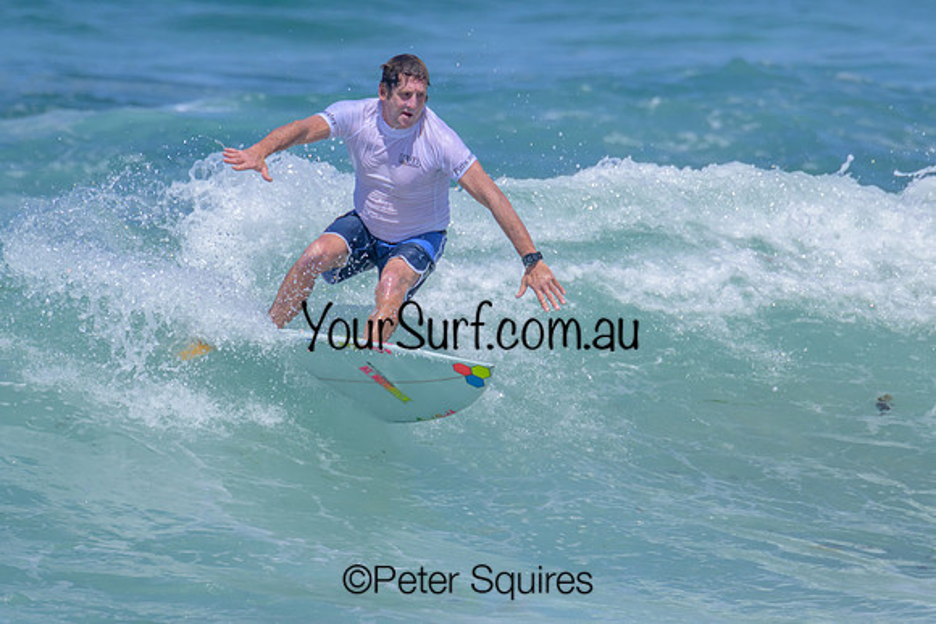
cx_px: 478
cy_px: 259
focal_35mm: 1081
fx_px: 28100
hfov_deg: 1.9
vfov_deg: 1.3
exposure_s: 1/2000
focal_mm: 800
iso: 800
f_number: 11
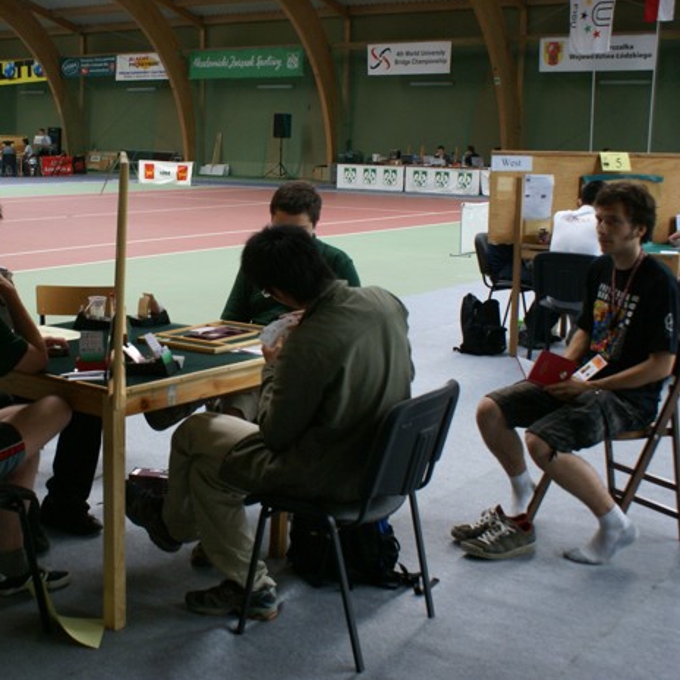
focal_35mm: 50
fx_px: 1111
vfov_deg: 34.0
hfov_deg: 33.5
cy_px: 339
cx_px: 192
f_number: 5.6
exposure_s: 1/40
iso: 400
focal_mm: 26
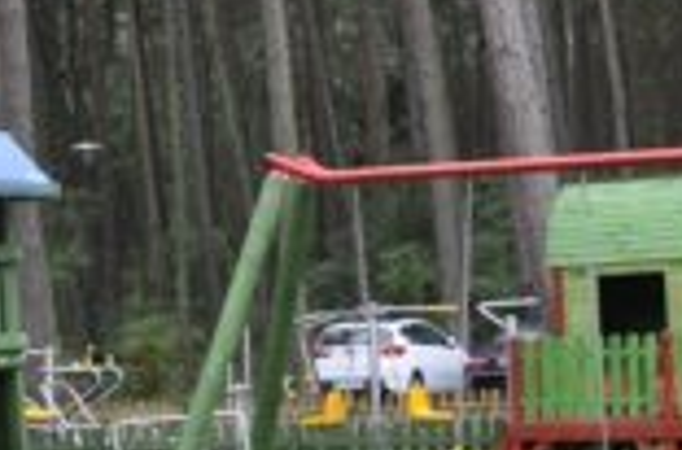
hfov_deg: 13.5
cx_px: -131
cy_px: 448
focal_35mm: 148
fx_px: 2795
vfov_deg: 9.2
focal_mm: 24
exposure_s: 1/125
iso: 360
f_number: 5.6
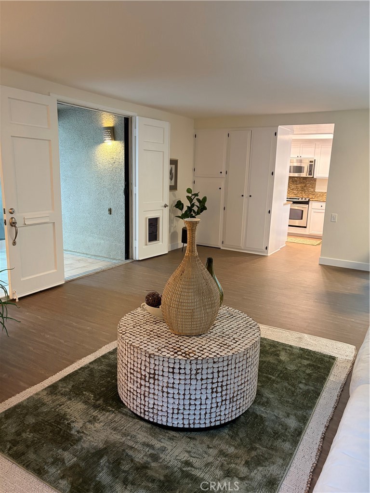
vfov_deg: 67.3
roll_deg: -1.6
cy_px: 246
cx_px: 185
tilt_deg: -9.4
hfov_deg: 53.1
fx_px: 371
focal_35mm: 26
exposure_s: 1/60
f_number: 1.6
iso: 320
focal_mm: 5.96
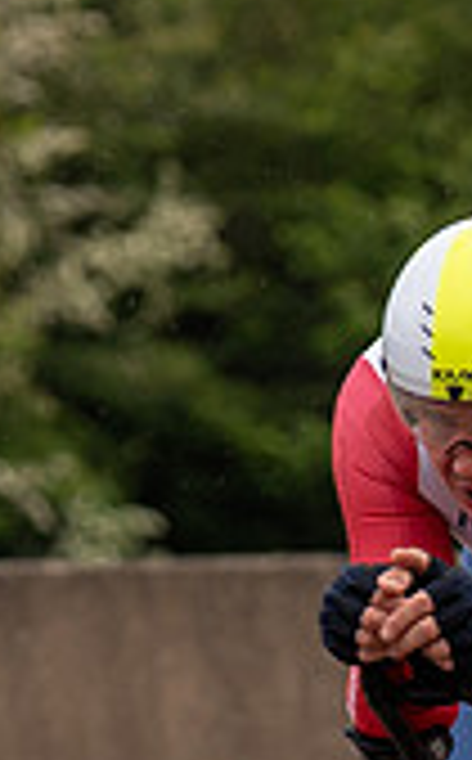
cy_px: 668
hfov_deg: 1.1
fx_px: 24783
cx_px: 692
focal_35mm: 1199
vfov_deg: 1.8
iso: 200
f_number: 3.5
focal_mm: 126
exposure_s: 1/1000
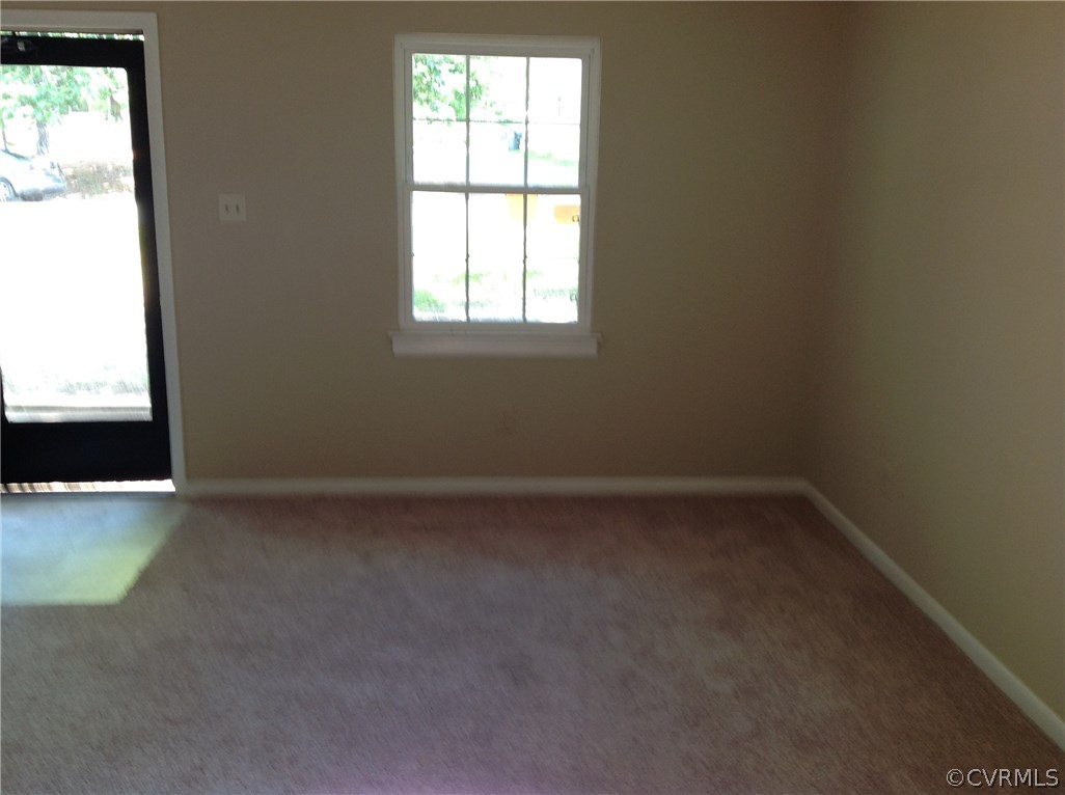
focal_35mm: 35
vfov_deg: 40.6
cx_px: 532
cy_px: 398
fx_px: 1075
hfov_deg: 52.7
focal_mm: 4.28
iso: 50
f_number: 2.4
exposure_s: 1/20
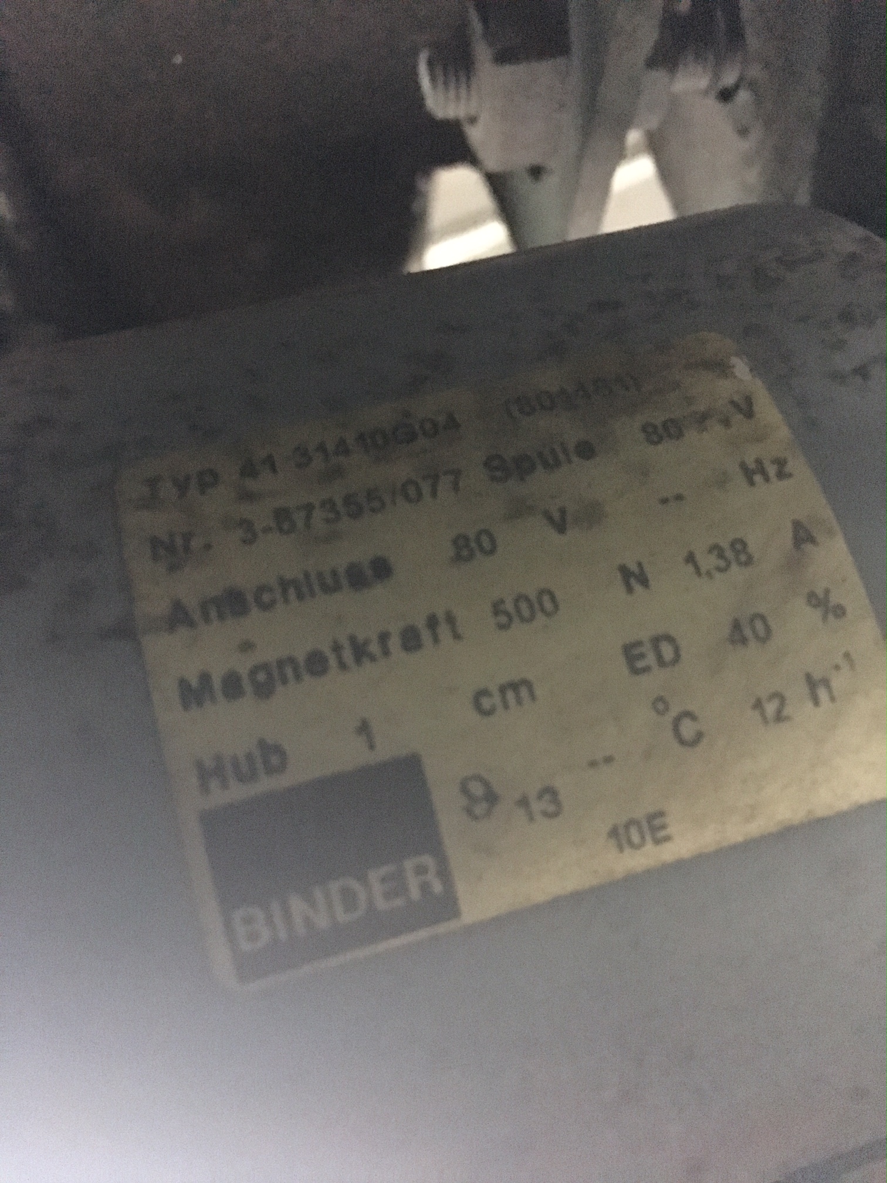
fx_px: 991
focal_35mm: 29
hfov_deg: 48.2
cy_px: 592
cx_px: 444
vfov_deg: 61.7
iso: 1600
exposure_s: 1/17
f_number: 2.2
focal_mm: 4.15
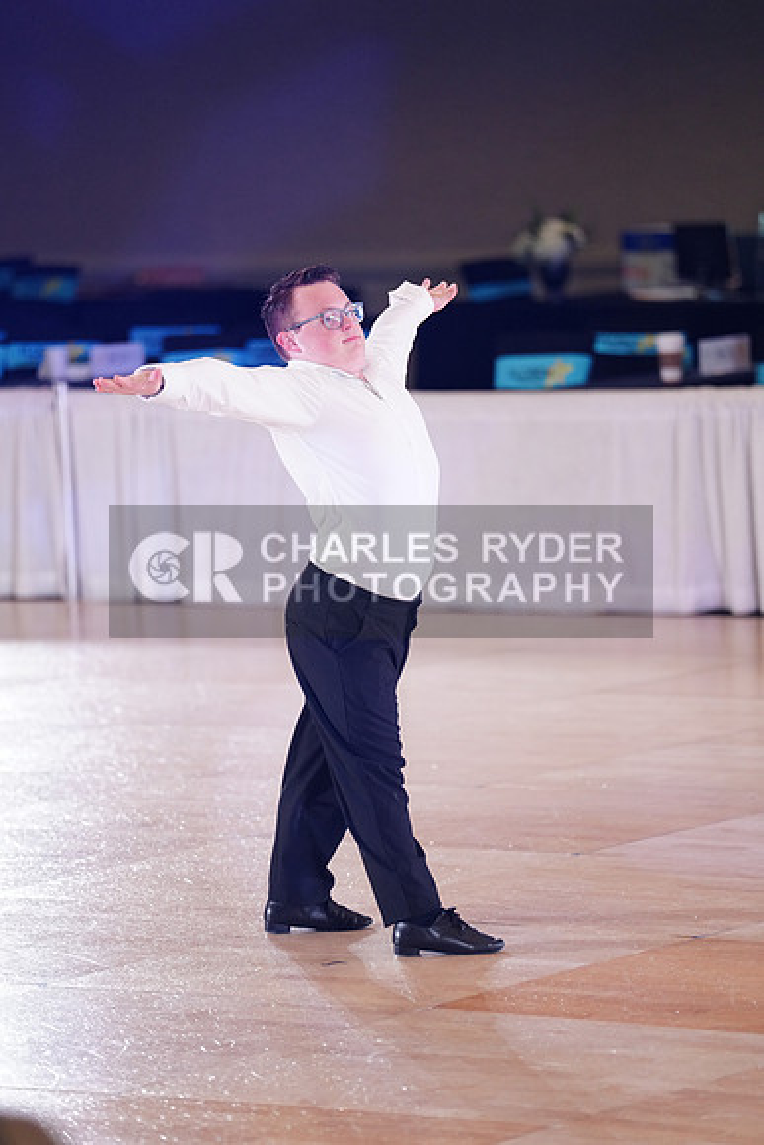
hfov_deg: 6.9
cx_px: 382
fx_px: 6362
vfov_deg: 10.3
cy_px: 572
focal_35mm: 200
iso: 2500
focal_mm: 200
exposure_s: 1/500
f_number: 2.8
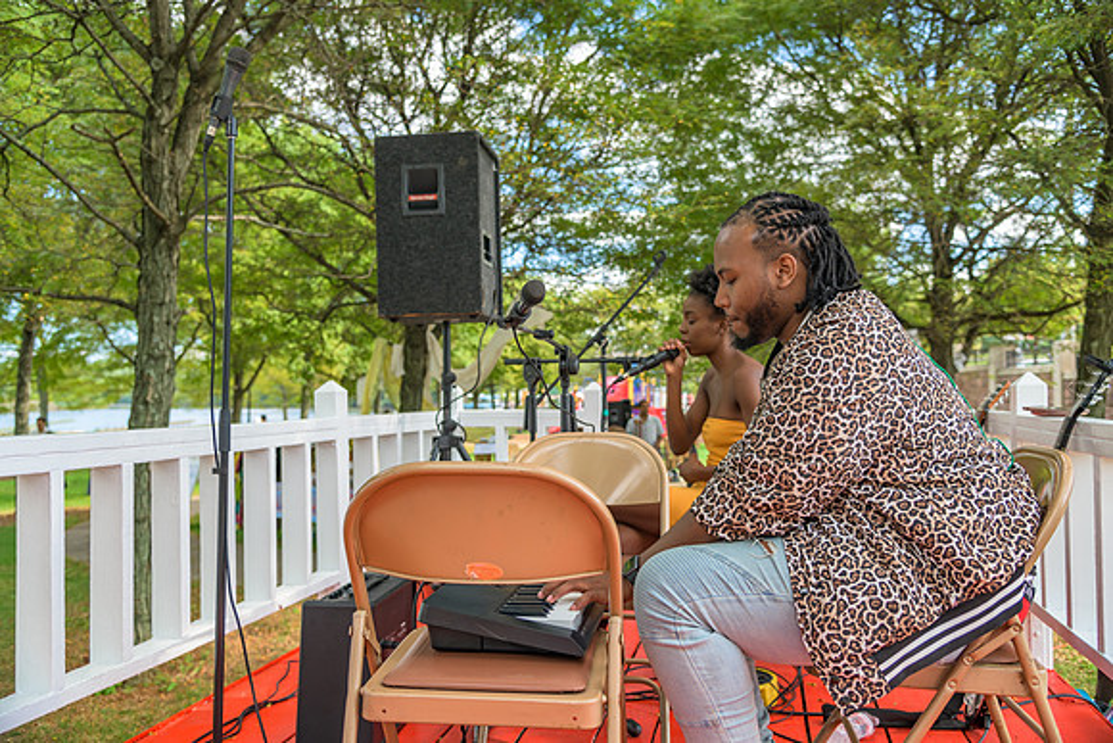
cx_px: 556
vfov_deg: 42.3
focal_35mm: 31
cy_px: 372
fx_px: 959
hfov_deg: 60.3
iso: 400
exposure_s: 1/200
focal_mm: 31
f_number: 4
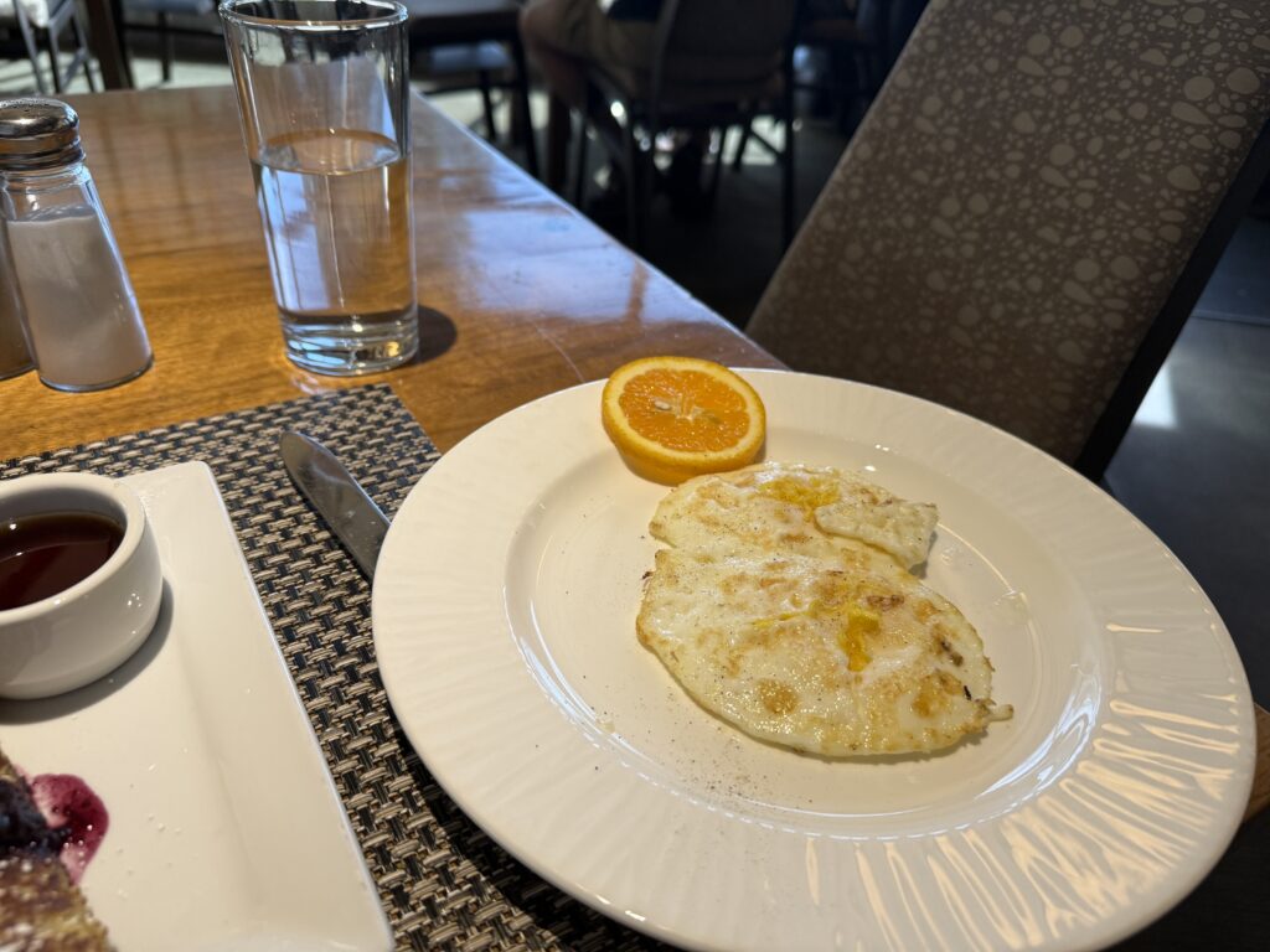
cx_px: 635
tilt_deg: -34.5
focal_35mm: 24
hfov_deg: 71.6
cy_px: 476
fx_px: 881
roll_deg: -4.4
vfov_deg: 56.8
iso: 160
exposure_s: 1/120
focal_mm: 6.76
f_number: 1.78
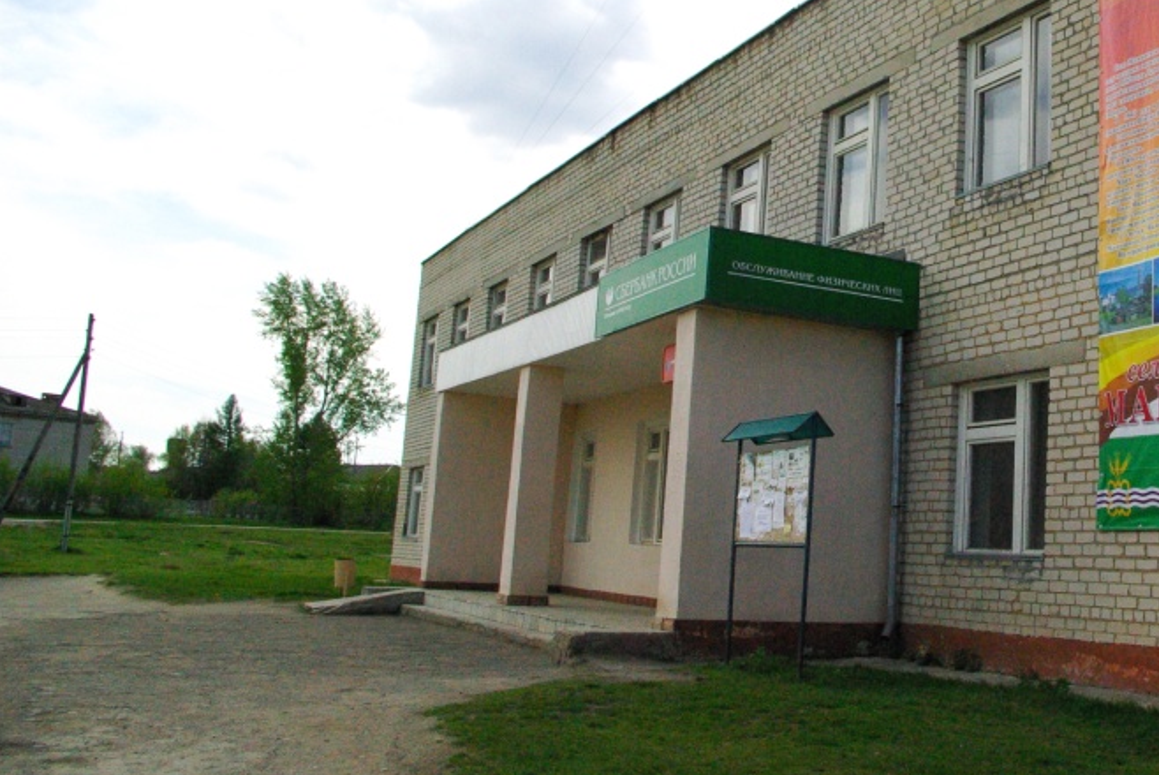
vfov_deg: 31.7
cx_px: 888
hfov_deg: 44.6
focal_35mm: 42
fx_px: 1353
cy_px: 249
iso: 1600
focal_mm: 18
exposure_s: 1/2000
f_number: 9.5
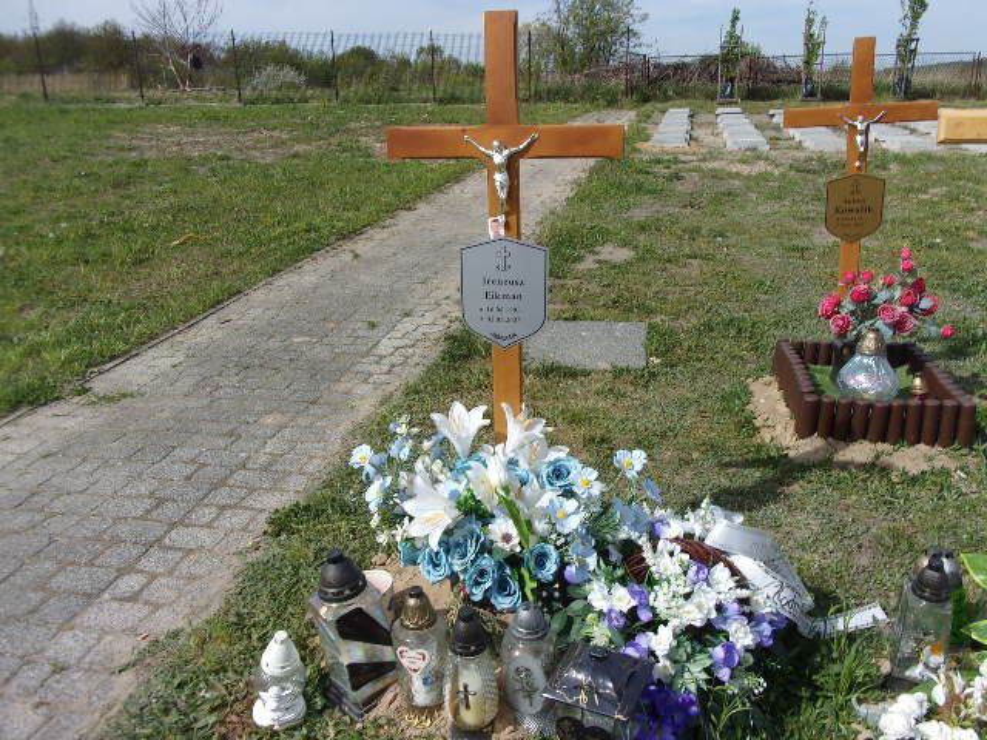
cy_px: 370
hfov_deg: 63.4
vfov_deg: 49.7
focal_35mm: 28
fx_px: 798
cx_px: 494
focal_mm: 5.1
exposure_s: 1/125
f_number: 10.8
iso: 80
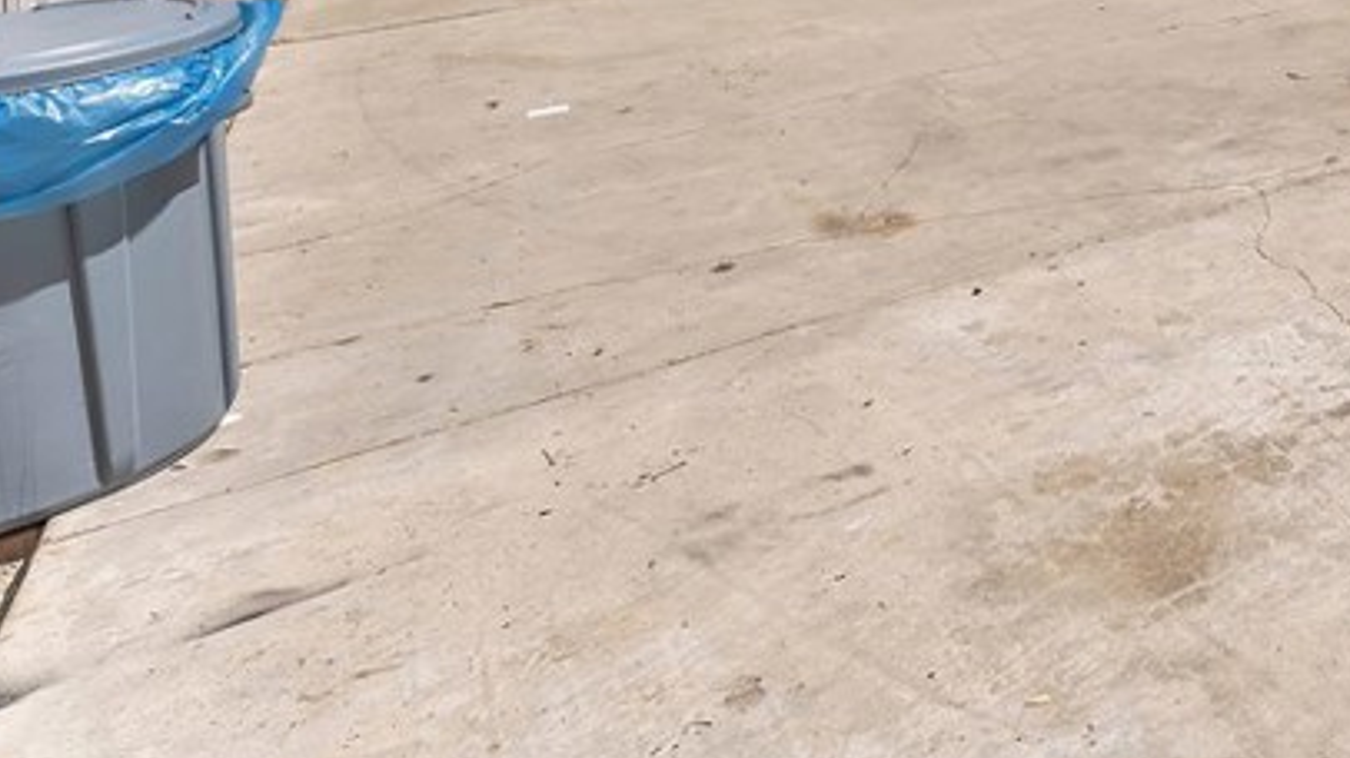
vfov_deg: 25.3
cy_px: -341
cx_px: 1663
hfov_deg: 38.2
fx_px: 1324
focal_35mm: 37
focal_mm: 14
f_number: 10
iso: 50
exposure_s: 1/60
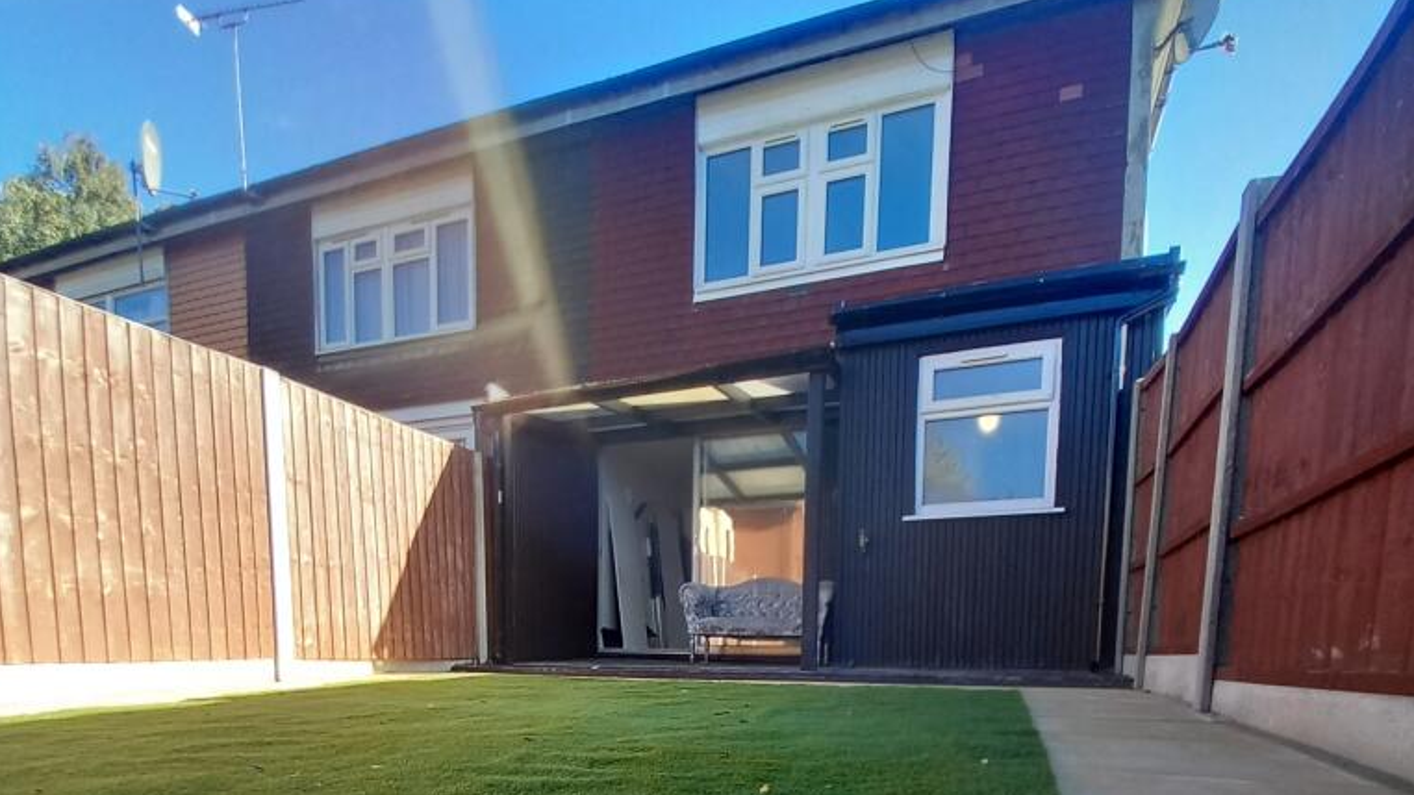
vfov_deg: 51.5
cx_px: 706
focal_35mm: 19
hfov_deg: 89.6
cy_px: 715
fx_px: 712
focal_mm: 1.13
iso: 64
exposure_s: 1/100
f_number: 2.2
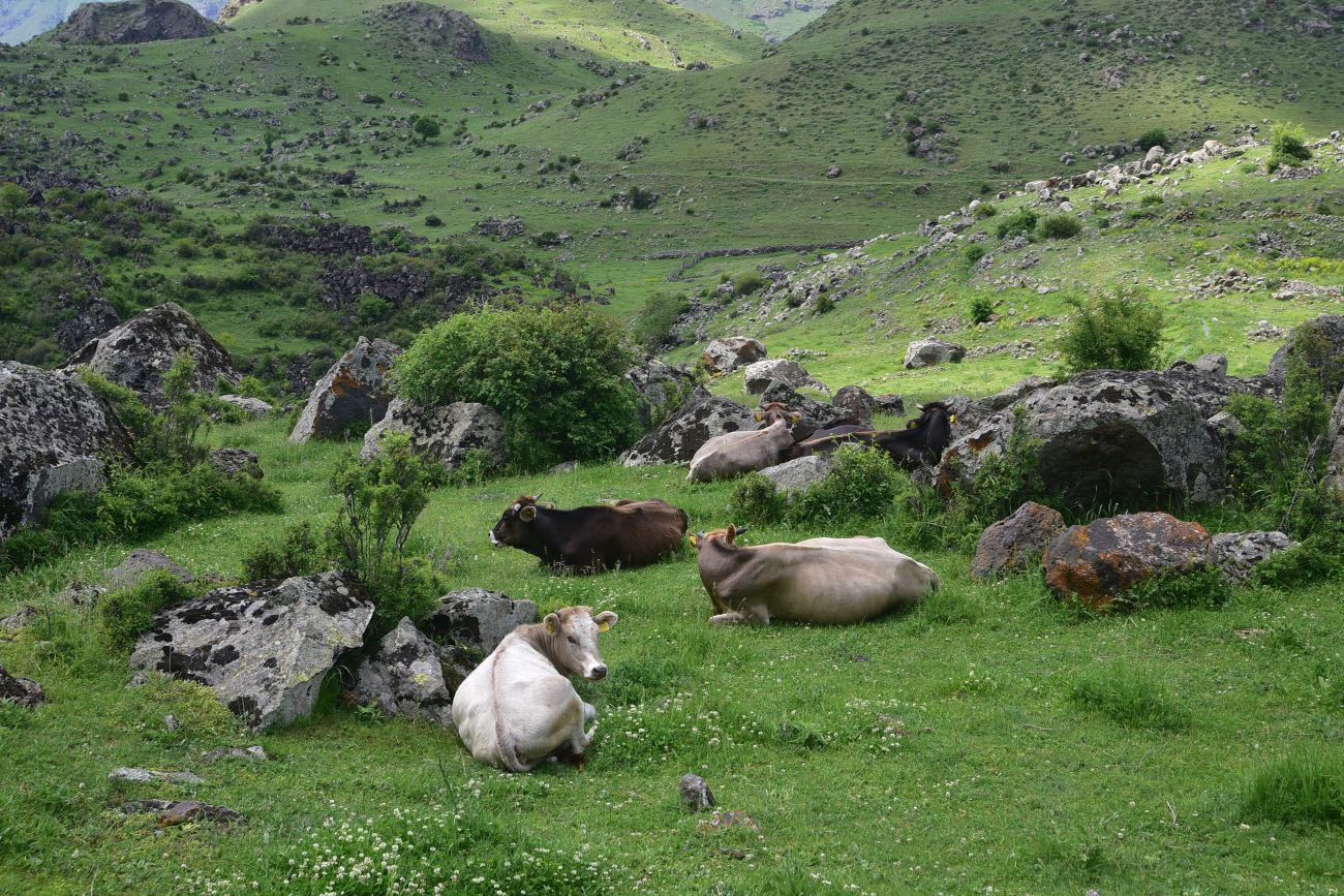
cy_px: 448
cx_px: 672
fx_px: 1867
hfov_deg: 39.6
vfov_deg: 27.0
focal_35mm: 50
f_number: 10
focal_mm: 50
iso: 160
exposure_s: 1/125
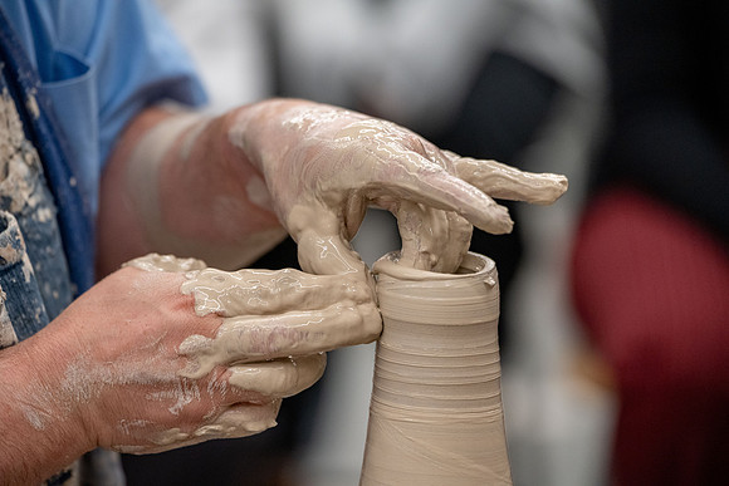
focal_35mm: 145
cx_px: 364
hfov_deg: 14.2
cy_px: 243
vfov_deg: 9.5
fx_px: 2937
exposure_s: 1/500
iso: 1600
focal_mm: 145
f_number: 3.2
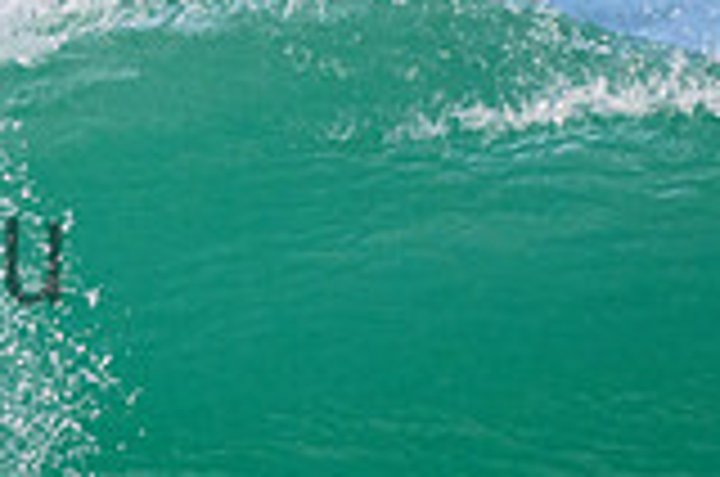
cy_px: 100
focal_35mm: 3243
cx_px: -564
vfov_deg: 0.4
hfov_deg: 0.6
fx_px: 64730
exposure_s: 1/2000
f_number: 11
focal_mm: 800
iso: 2000
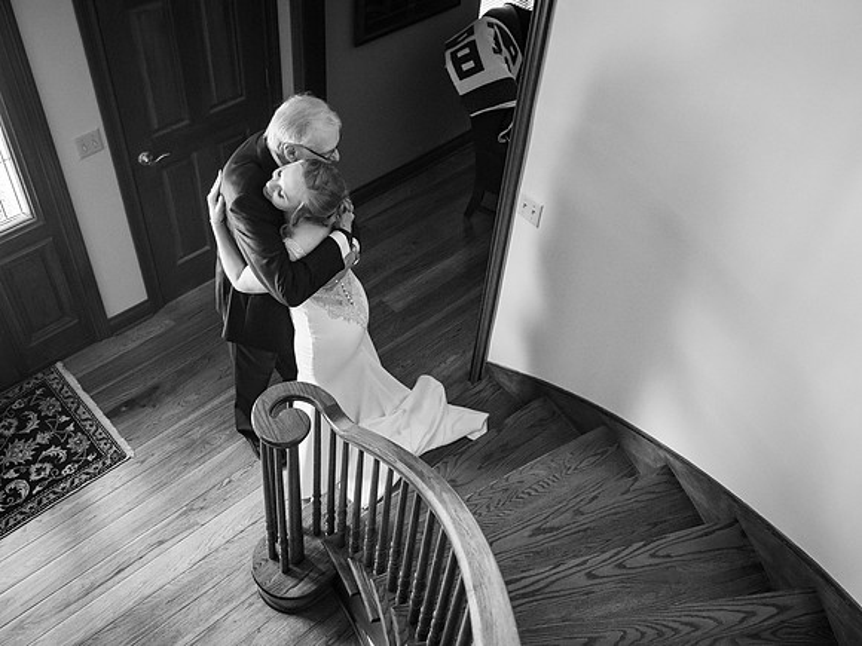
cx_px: 431
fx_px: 847
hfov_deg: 54.0
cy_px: 323
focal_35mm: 34
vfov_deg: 41.8
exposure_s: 1/100
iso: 2000
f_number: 2.8
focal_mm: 17
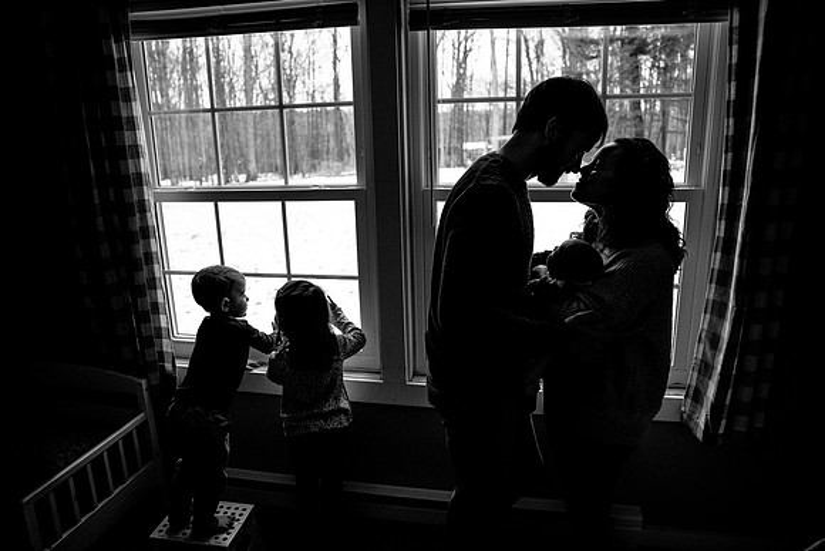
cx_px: 412
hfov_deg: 73.7
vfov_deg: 53.2
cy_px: 276
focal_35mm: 24
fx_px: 550
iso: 400
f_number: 2.8
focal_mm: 24
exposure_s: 1/160
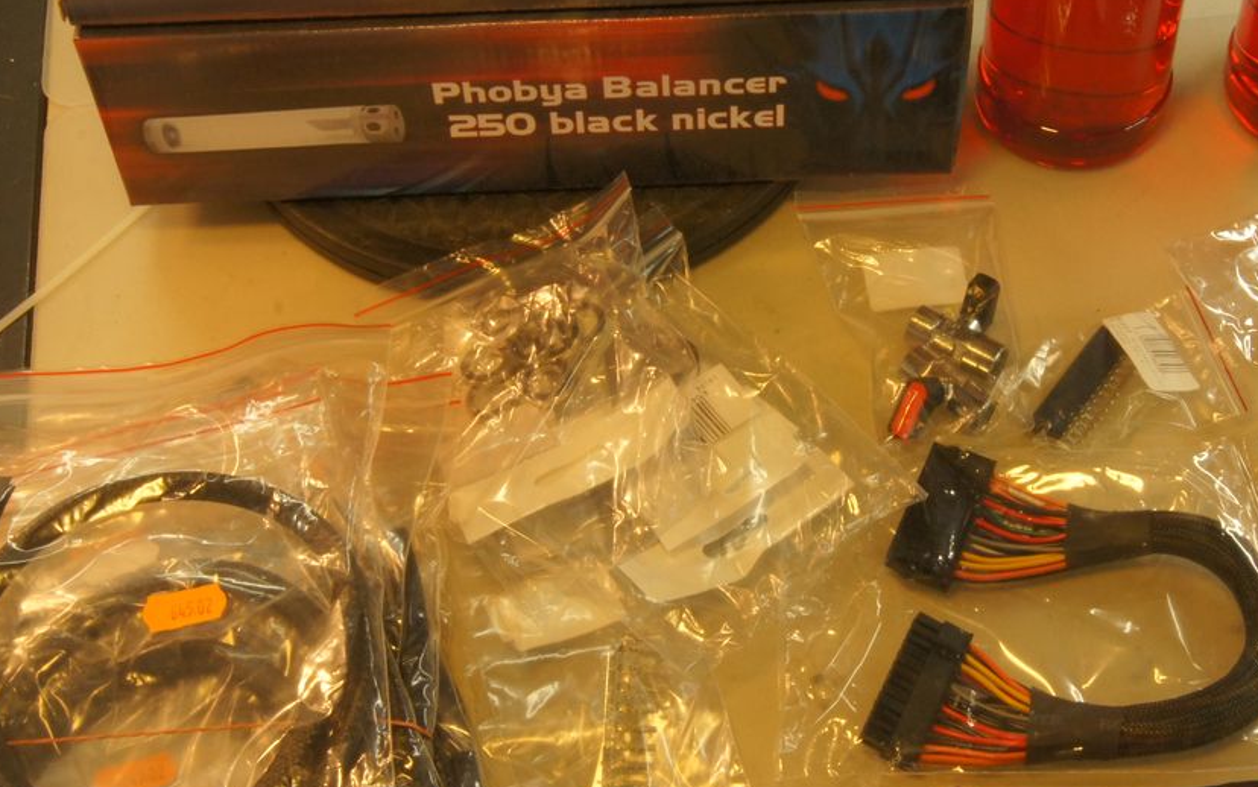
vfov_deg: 21.0
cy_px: 371
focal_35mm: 62
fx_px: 2126
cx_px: 804
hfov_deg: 32.8
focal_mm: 28
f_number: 25
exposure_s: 1/4
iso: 800
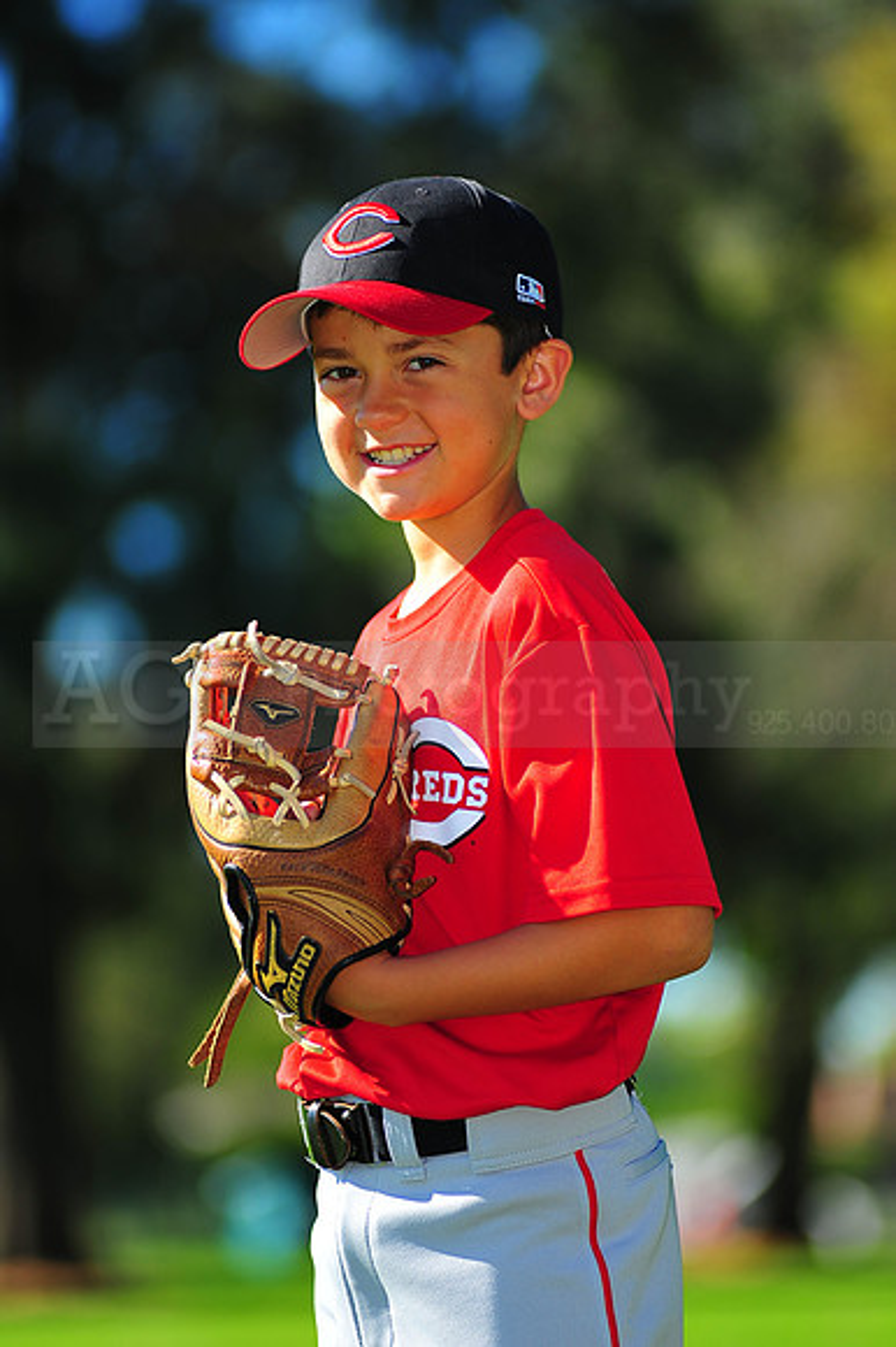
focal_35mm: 180
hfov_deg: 7.6
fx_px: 6728
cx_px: 448
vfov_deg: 11.4
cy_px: 674
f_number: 3.5
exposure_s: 1/1250
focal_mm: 180
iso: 200
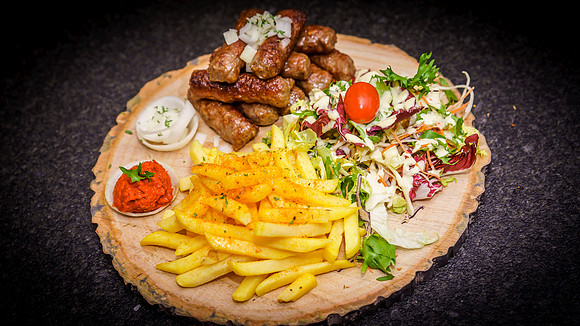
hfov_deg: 31.4
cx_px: 312
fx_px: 1032
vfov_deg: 17.9
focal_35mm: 67
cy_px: 176
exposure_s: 1/250
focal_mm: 55
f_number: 4
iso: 100
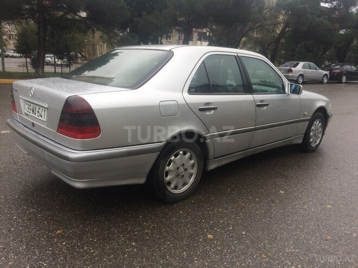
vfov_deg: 48.2
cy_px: 134
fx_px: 300
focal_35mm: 29
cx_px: 179
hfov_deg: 61.7
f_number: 2.2
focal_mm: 4.15
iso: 32
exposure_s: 1/252
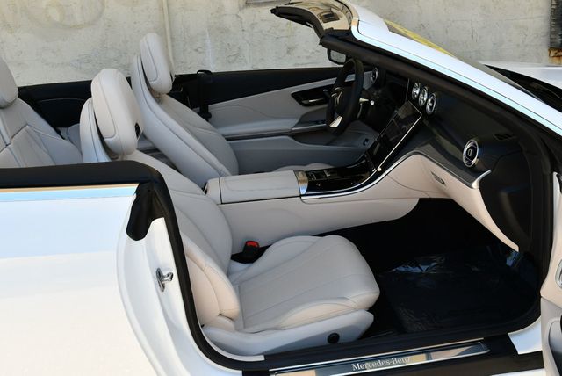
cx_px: 281
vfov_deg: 36.9
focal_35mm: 36
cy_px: 188
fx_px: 562
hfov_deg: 53.1
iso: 200
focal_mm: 18
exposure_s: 1/250
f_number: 6.3
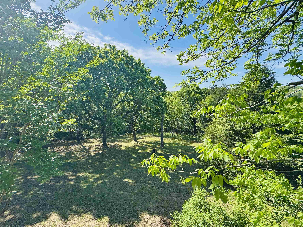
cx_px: 152
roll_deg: -0.5
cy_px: 114
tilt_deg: -12.4
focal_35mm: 14
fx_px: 123
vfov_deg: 85.7
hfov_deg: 102.1
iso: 50
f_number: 2.2
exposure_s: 1/796
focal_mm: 2.22
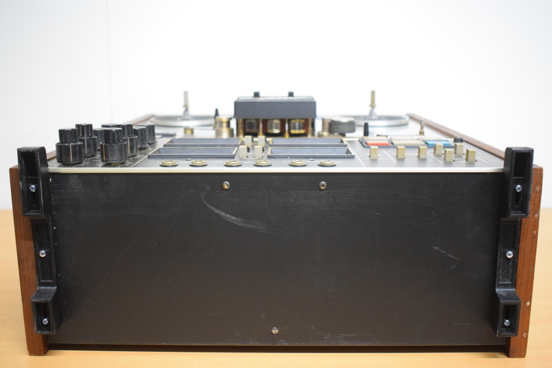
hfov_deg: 51.3
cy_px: 184
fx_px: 575
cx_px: 276
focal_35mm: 38
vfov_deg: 35.5
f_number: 4
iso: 3200
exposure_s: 1/80
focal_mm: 25
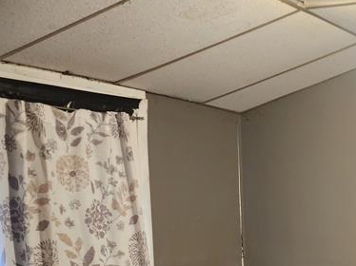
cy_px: 307
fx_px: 647
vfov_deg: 21.8
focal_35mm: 63
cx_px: 410
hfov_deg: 27.6
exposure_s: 1/30
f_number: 1.8
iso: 640
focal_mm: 6.4
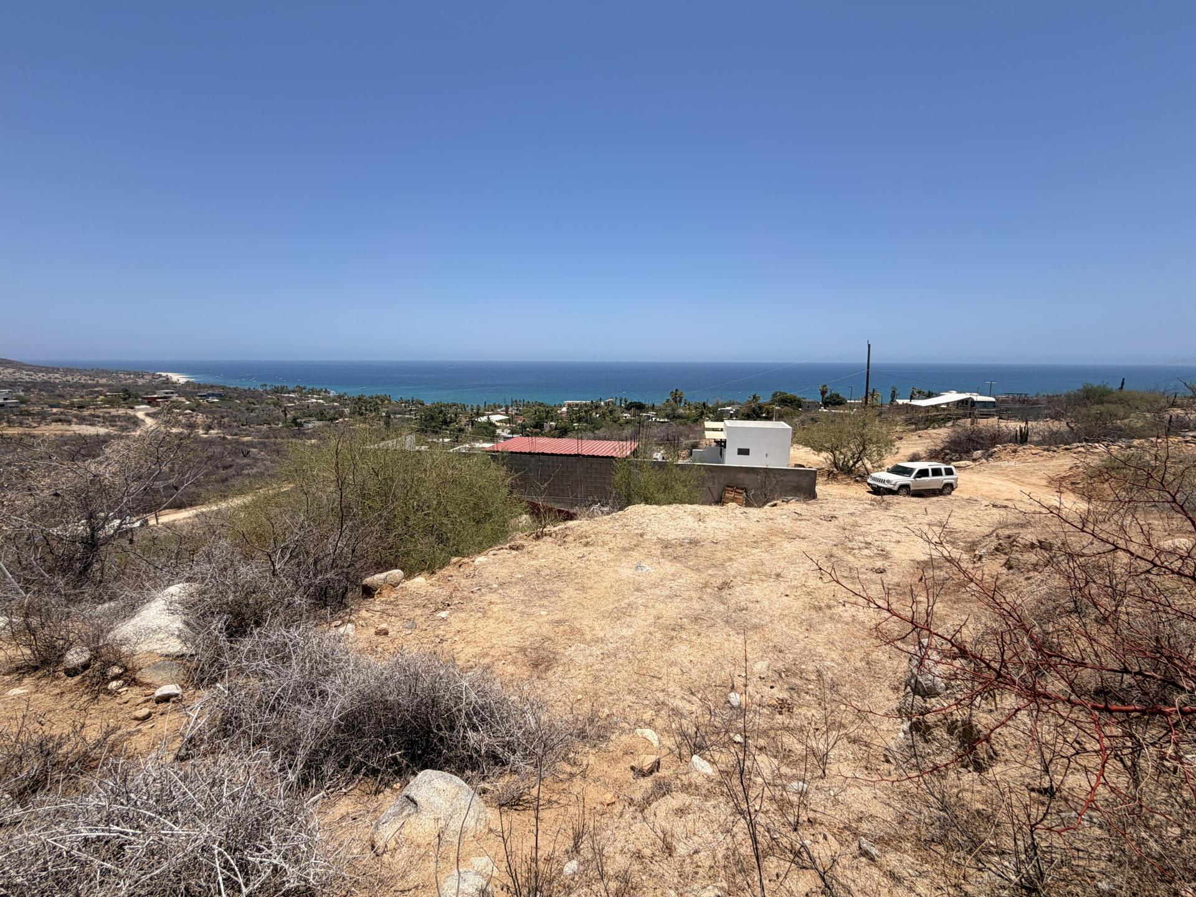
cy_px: 448
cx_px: 598
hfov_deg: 102.1
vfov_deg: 85.7
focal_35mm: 14
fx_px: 484
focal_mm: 2.22
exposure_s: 1/1368
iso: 20
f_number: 2.2
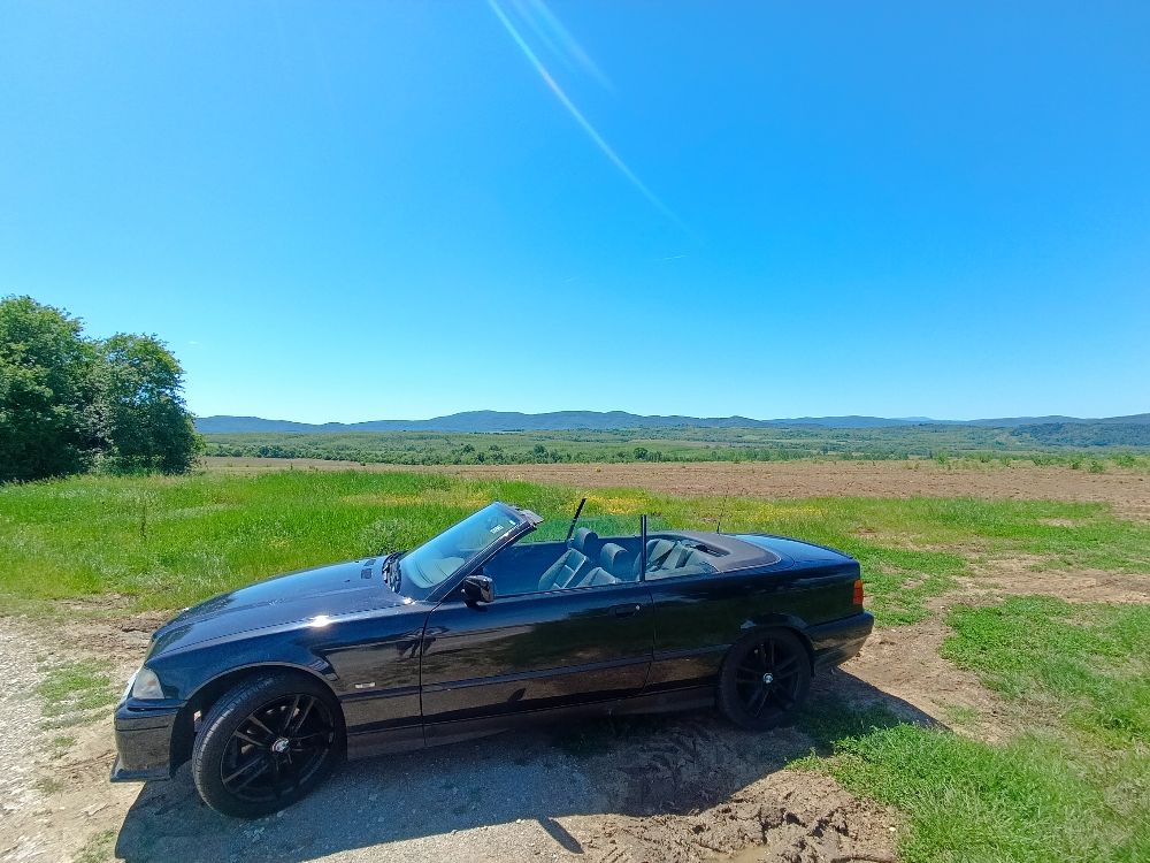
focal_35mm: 16
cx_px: 575
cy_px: 432
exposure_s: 1/810
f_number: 2.2
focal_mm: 1.65
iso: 50
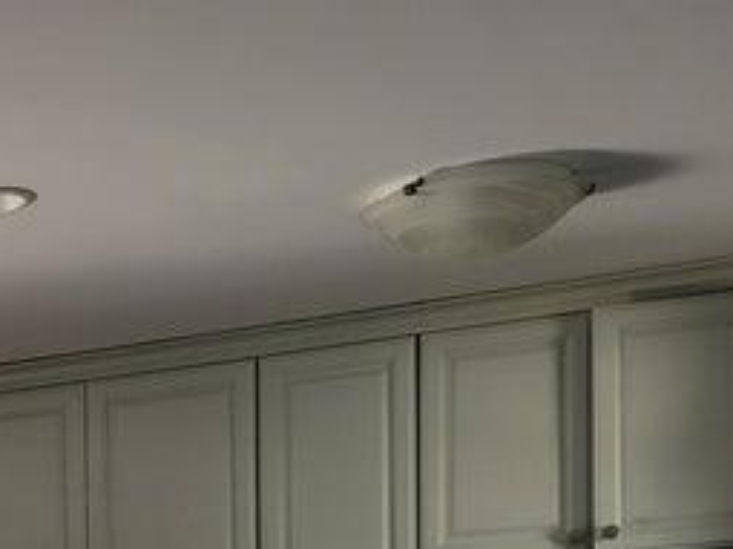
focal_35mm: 87
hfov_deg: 19.4
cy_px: 805
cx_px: -392
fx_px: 1841
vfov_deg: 15.7
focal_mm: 5.4
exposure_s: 1/120
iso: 50
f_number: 1.8
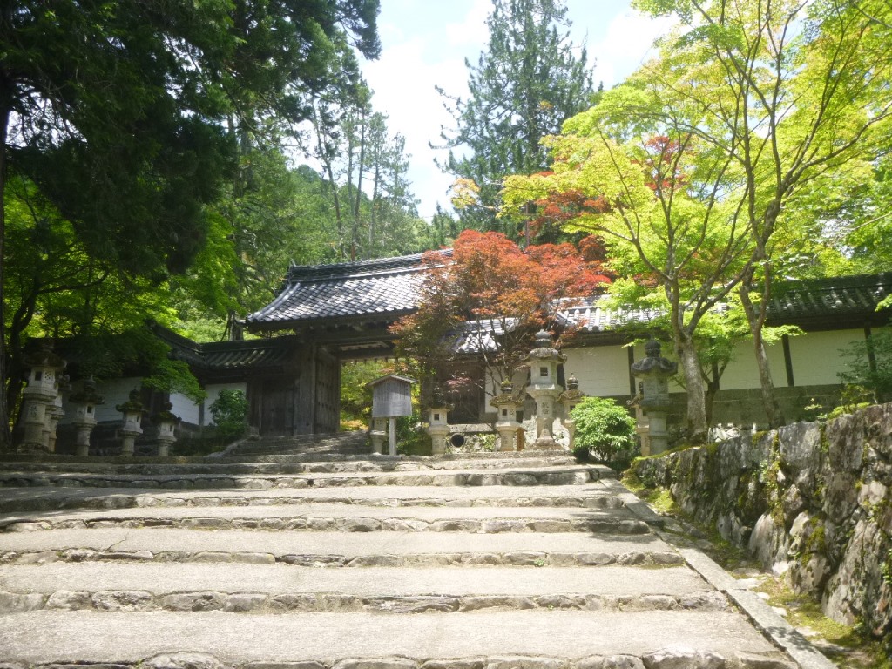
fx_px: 850
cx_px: 446
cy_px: 334
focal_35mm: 33
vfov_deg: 42.9
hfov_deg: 55.4
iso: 100
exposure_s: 1/160
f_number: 4.3
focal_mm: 5.9
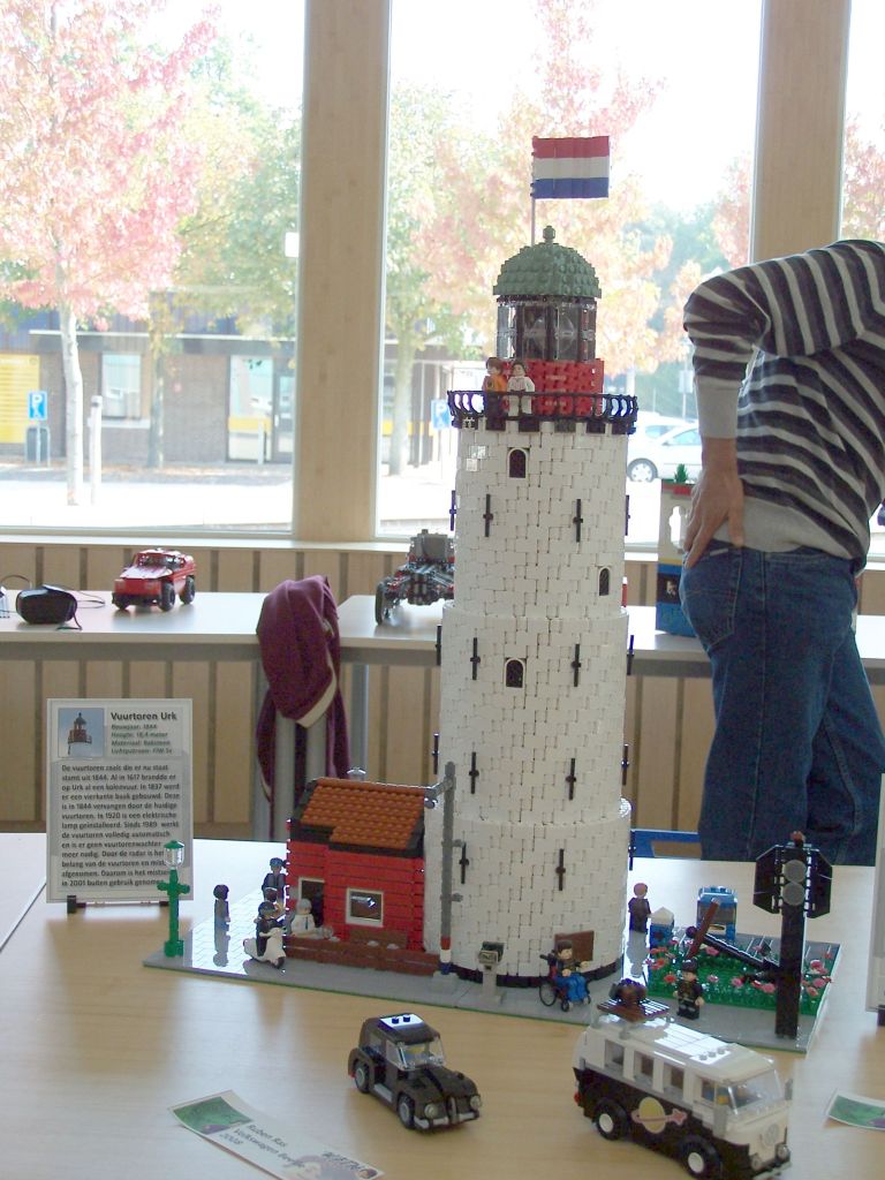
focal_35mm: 56
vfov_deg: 34.3
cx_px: 442
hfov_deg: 26.1
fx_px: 1909
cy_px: 590
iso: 80
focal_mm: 9.3
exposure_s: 1/90
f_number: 3.1
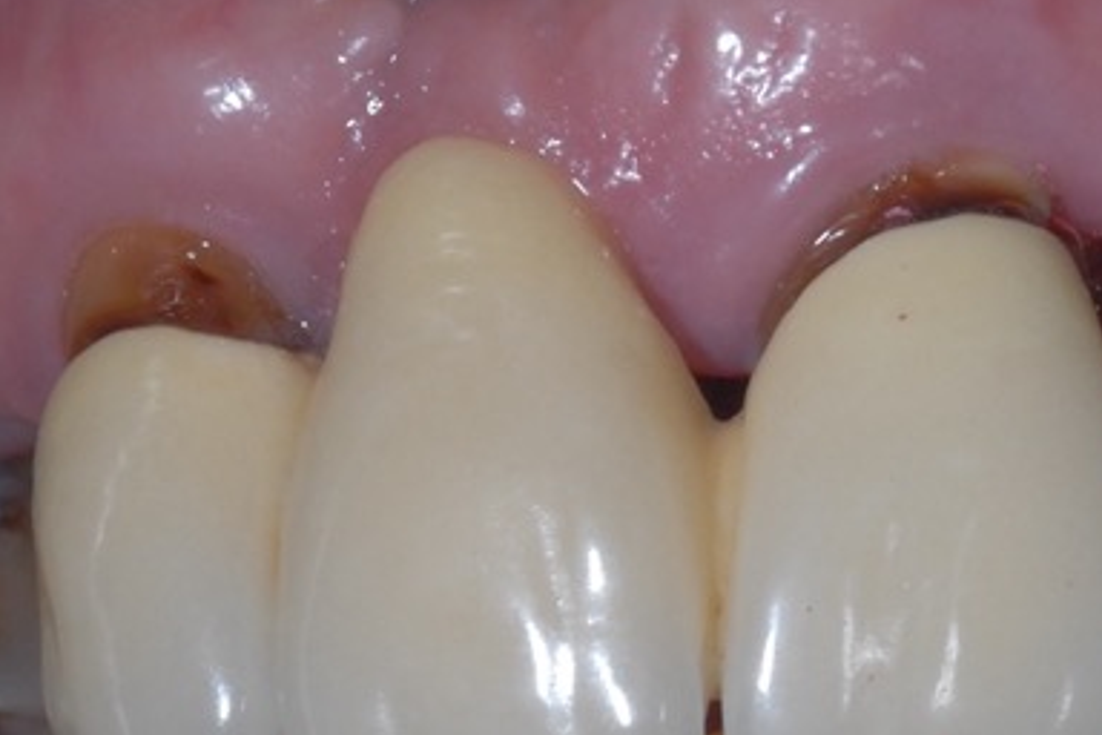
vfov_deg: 2.8
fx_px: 15046
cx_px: 752
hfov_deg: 4.2
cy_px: 804
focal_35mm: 492
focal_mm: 105
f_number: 22
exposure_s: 1/60
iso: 400
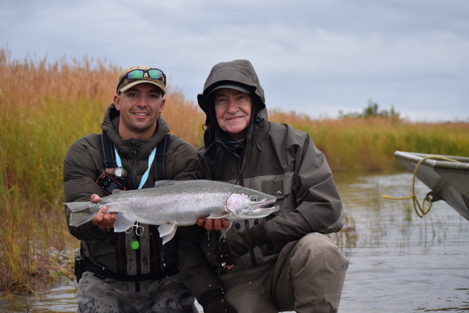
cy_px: 156
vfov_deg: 16.6
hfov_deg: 24.6
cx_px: 234
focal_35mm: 82
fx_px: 1075
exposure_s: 1/320
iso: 200
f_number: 4
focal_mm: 55
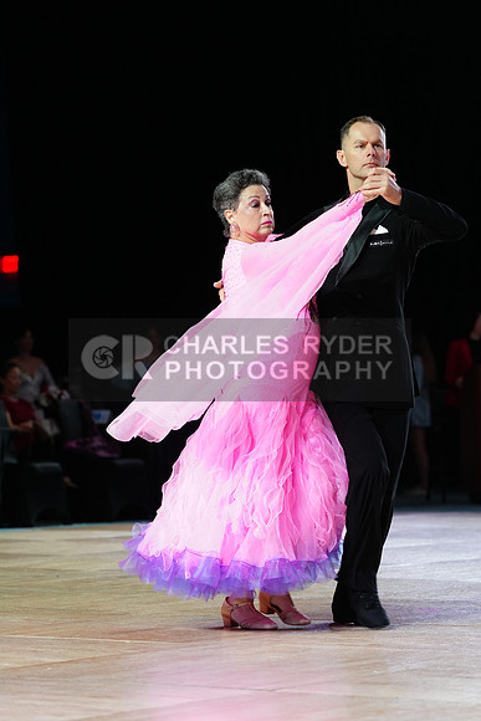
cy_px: 360
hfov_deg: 9.9
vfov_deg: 14.9
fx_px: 2764
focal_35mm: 138
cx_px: 240
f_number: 4
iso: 2500
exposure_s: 1/320
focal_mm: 138
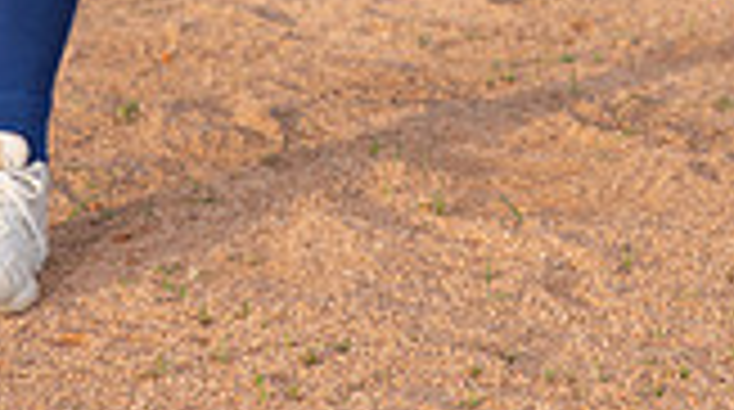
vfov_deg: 6.7
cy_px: -491
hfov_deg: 12.4
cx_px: 369
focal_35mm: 174
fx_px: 3380
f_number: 6.3
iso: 200
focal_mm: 60
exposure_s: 1/320
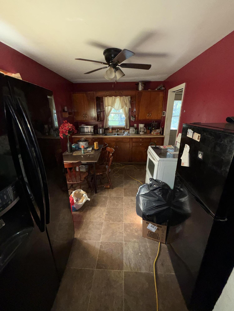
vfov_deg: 102.1
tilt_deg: -17.6
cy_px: 156
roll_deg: -0.6
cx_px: 117
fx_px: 126
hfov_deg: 85.7
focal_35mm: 14
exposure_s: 1/60
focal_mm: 2.22
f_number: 2.2
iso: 100
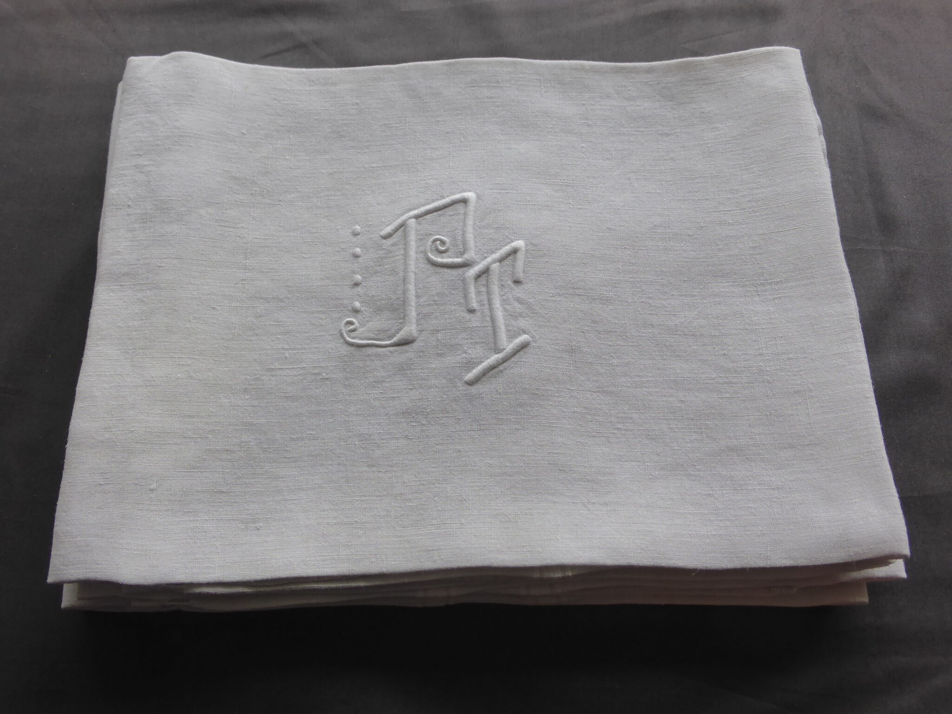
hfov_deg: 54.0
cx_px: 476
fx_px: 935
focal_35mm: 34
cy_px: 357
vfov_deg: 41.8
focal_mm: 6.1
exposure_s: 1/60
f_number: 3.7
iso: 160
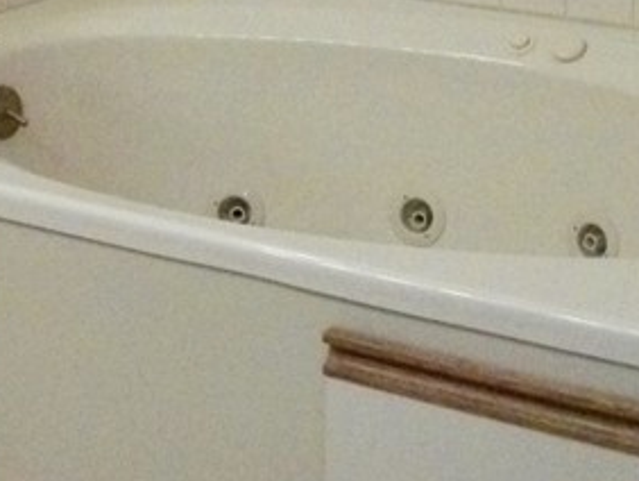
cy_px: -134
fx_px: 2143
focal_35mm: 116
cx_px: 188
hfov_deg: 16.9
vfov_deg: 12.4
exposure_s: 1/125
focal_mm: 5.7
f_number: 2.9
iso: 430
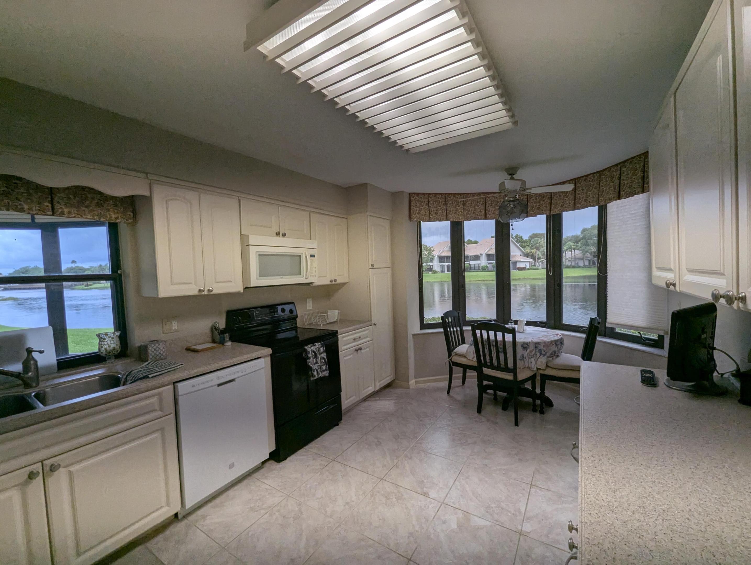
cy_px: 282
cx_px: 376
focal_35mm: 13
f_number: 2.2
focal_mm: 1.95
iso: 90
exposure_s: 1/385
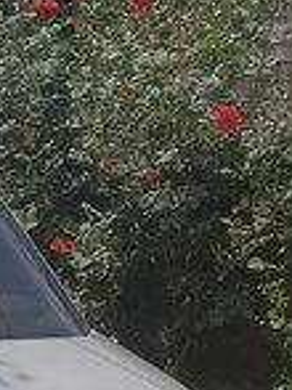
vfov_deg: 20.2
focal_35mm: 88
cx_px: -194
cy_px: 517
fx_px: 991
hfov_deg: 15.0
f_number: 1.7
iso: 40
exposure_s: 1/2368
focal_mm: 4.2
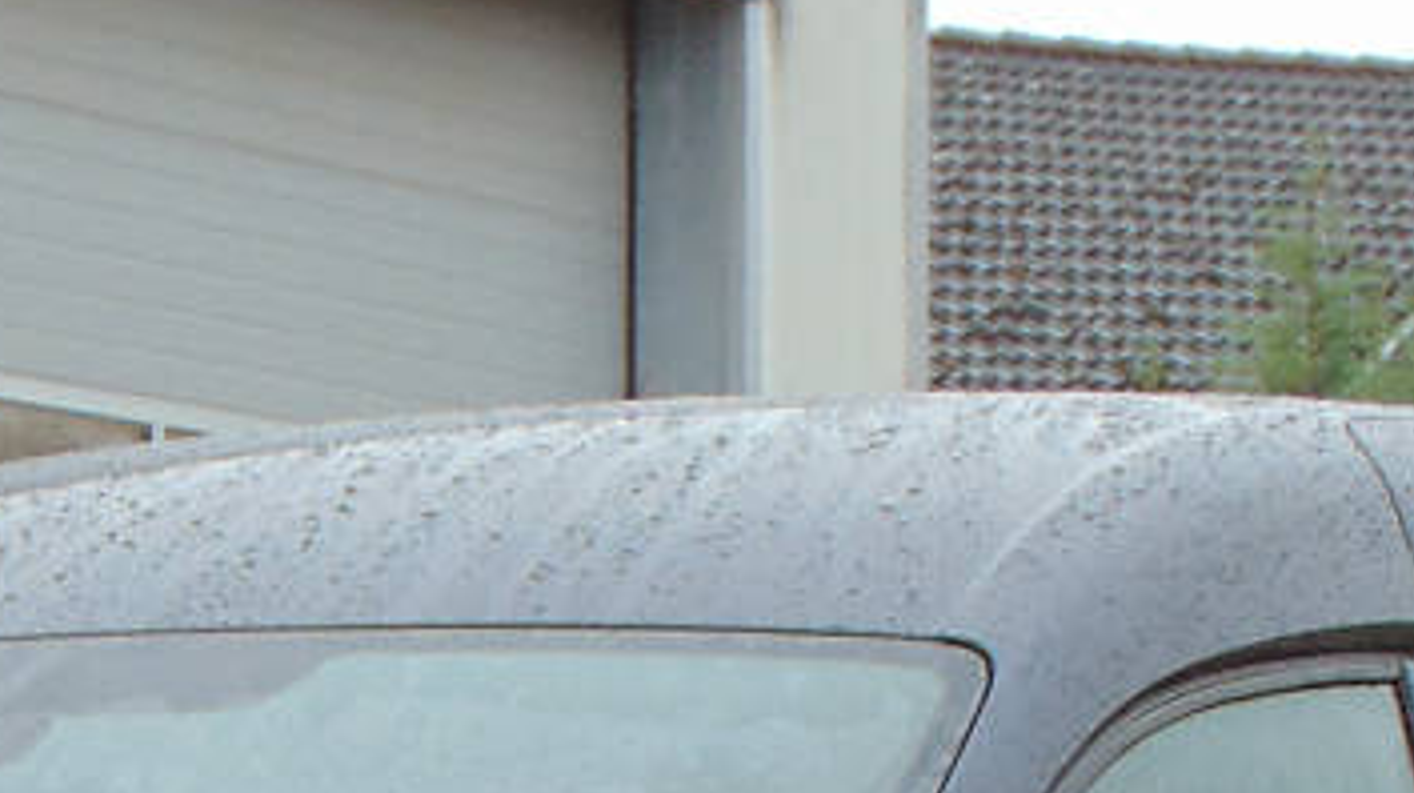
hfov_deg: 8.7
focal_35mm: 247
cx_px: -28
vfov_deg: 4.8
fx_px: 9255
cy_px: 1642
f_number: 3.5
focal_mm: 9
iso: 80
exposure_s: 1/40
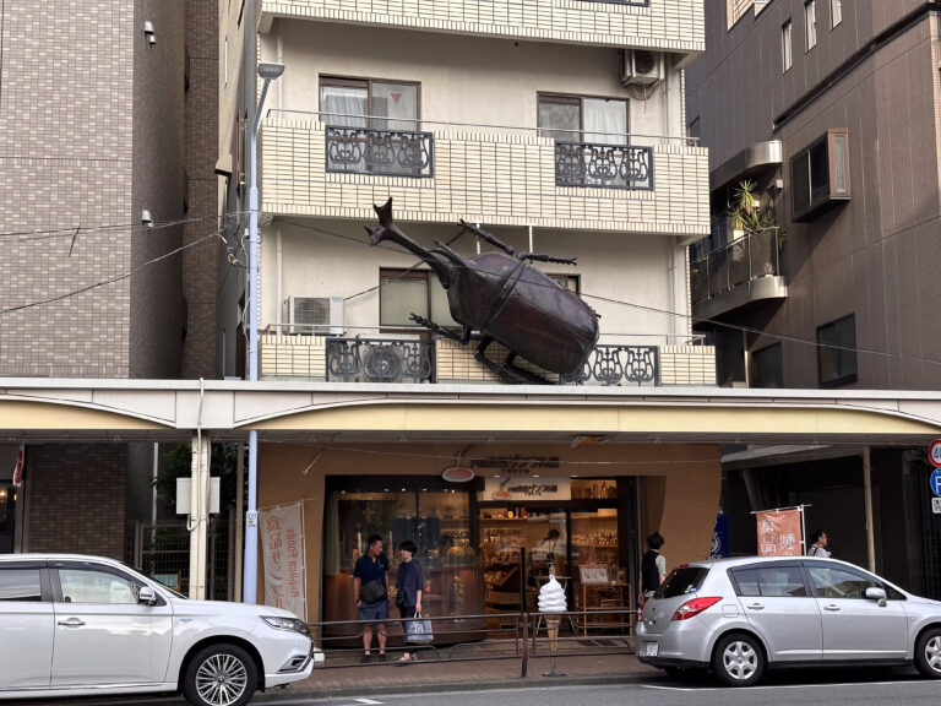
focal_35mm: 48
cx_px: 470
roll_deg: +1.2
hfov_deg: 39.7
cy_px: 353
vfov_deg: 30.3
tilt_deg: +6.0
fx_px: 1305
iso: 64
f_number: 1.78
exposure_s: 1/623
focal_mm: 6.86
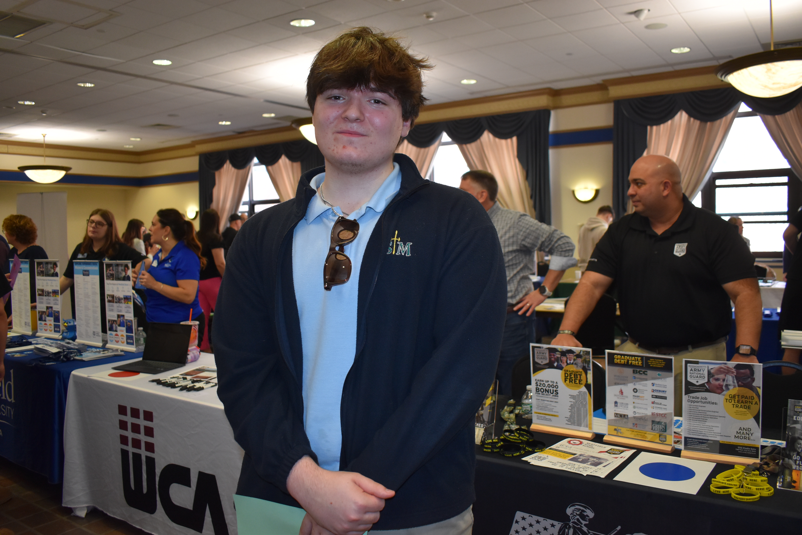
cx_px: 401
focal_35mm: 30
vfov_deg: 43.6
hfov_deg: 61.9
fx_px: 668
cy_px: 268
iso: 800
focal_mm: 20
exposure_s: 1/160
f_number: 3.5
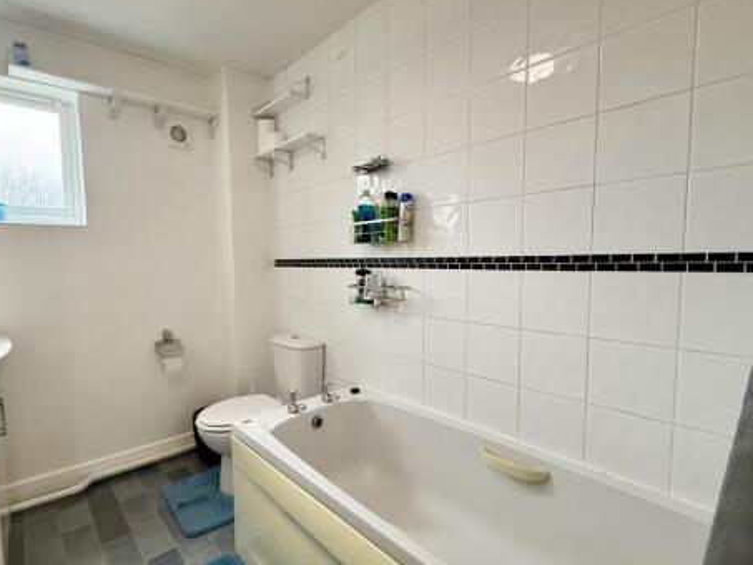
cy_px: 290
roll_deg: +1.0
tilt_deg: -3.7
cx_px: 333
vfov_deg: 71.6
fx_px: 392
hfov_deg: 87.4
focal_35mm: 18
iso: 250
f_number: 2.2
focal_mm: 2.22
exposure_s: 1/100
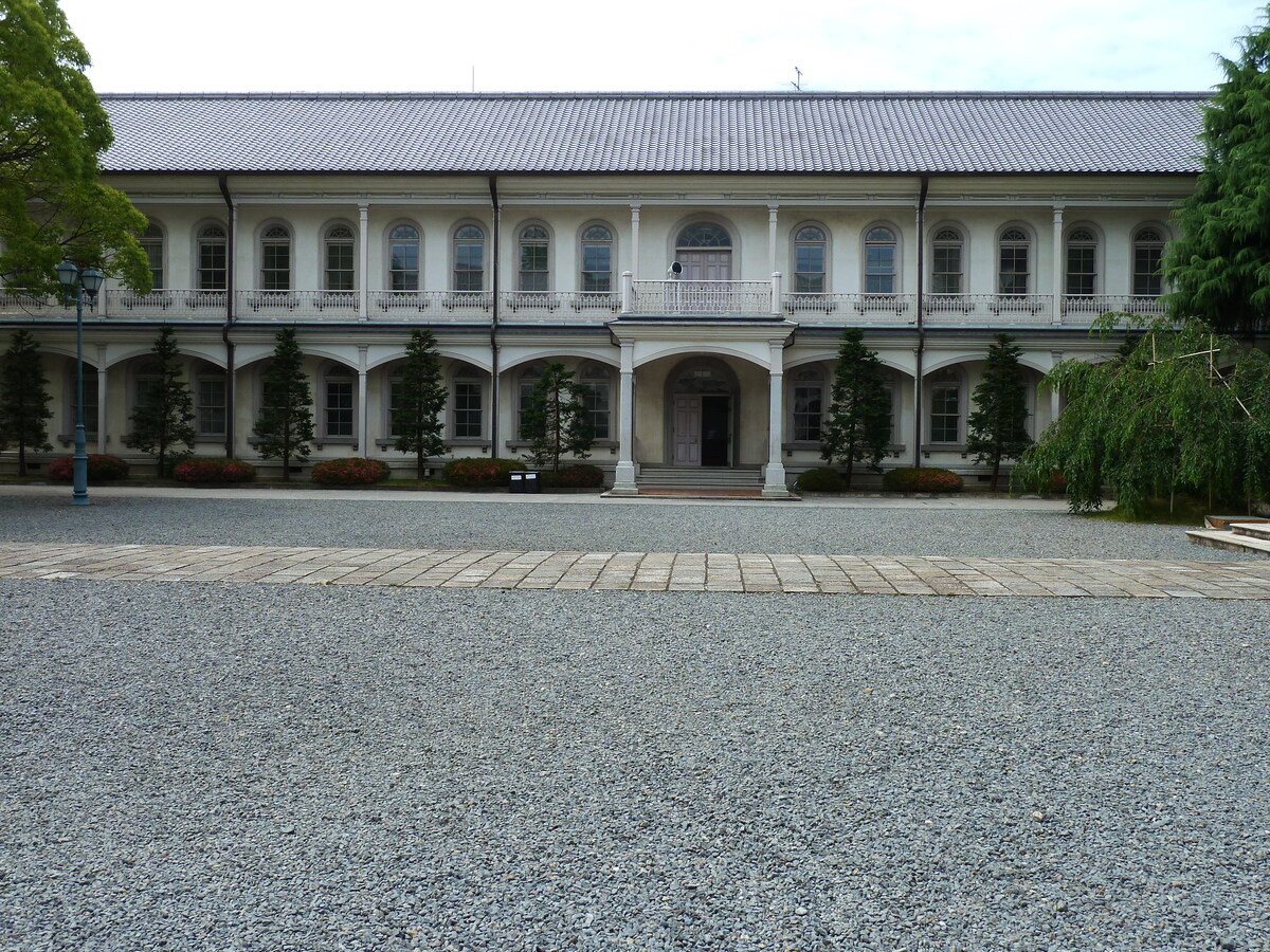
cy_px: 476
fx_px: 1357
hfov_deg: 50.1
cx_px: 635
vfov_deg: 38.7
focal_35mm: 37
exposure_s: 1/500
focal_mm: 6.1
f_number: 4
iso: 80
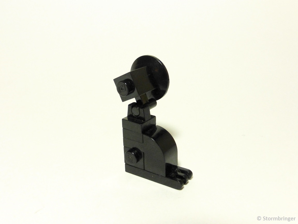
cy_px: 112
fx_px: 293
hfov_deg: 54.0
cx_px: 149
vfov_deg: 41.8
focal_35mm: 34
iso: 400
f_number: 5.6
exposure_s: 1/60
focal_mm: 6.1
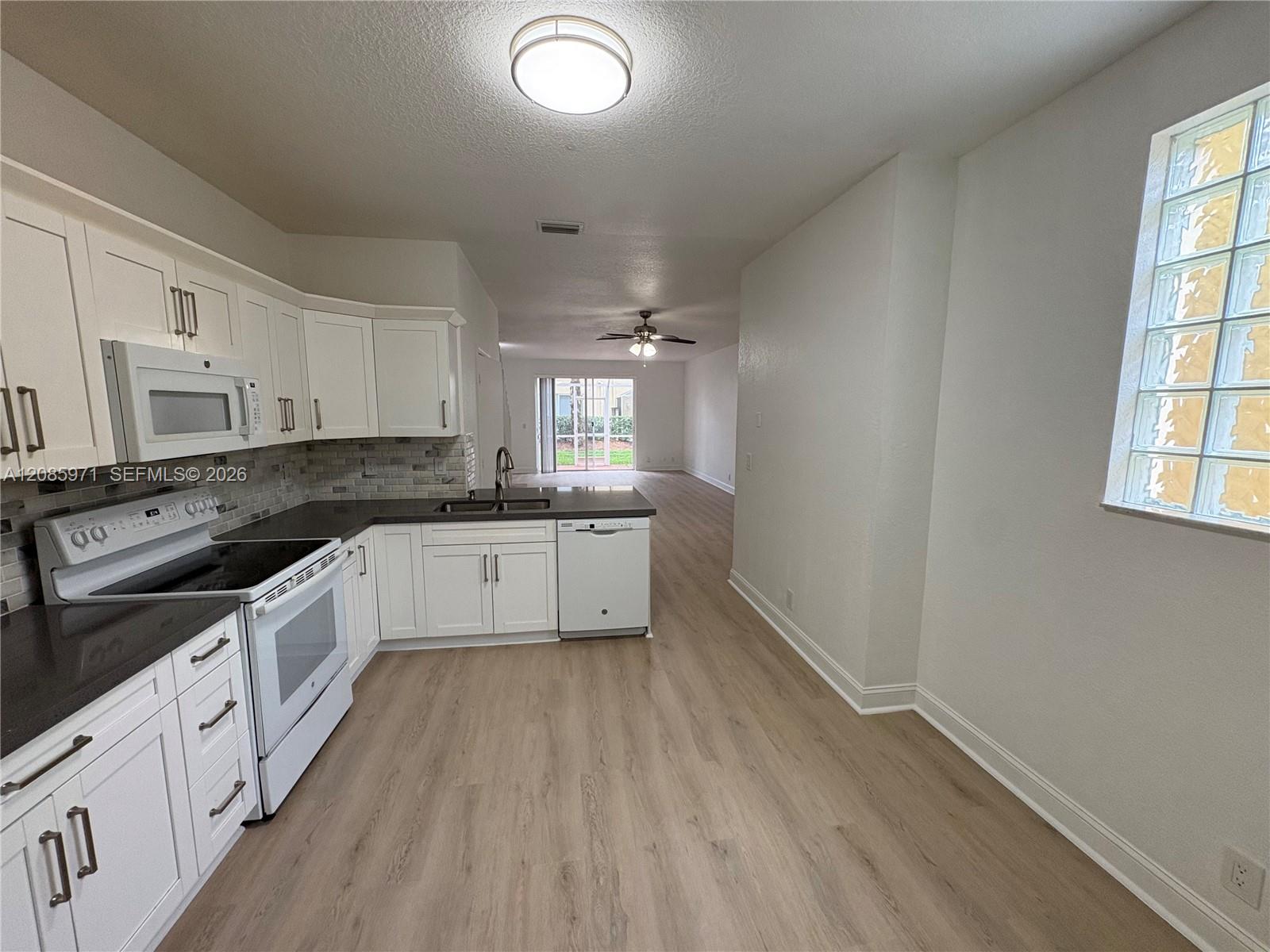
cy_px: 476
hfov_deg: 102.1
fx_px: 514
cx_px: 635
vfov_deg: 85.7
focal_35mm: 14
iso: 250
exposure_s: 1/120
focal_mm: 2.22
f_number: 2.2
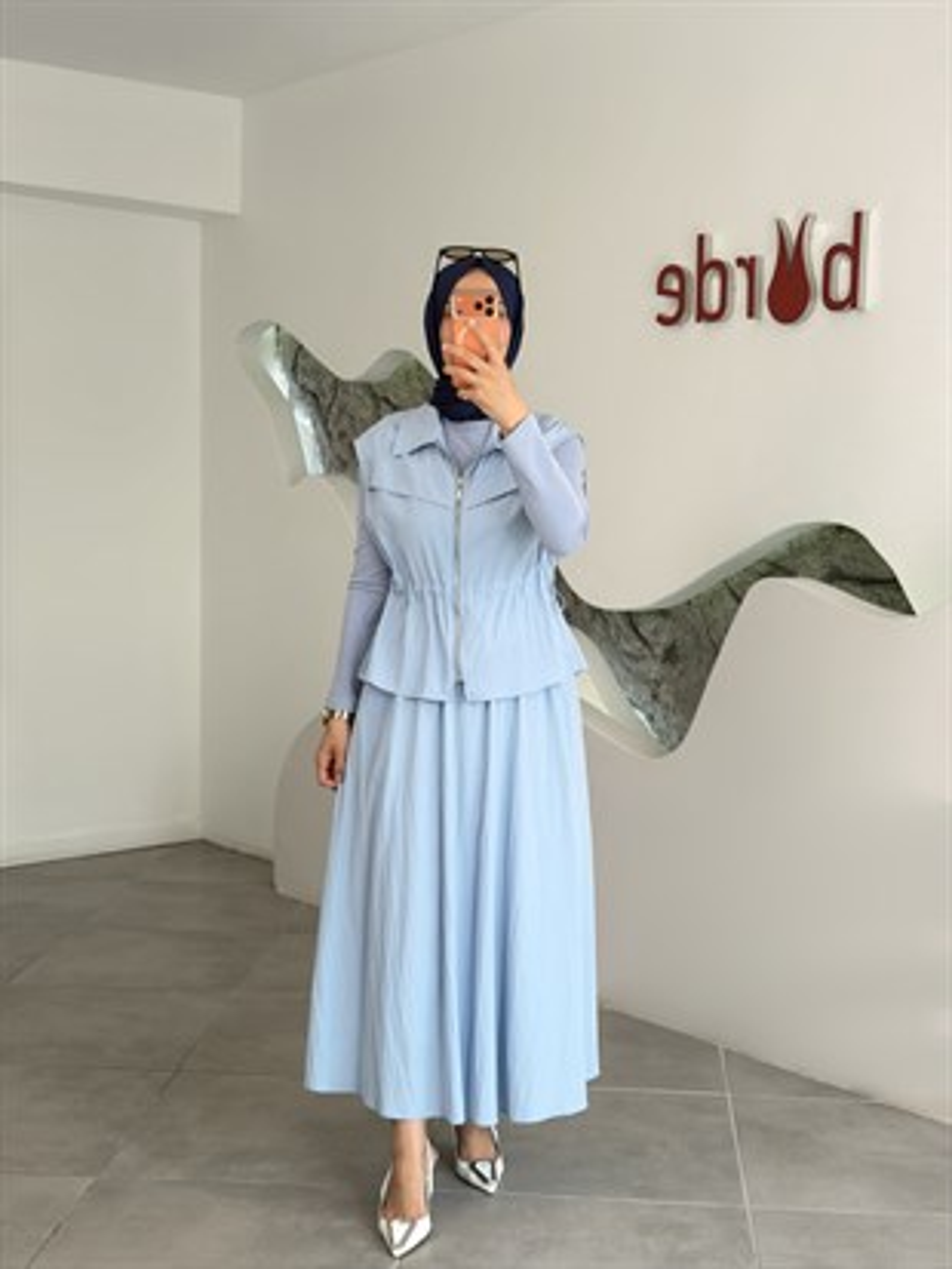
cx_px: 476
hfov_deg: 30.3
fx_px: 1759
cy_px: 634
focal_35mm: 48
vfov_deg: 39.6
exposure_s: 1/305
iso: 64
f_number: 1.78
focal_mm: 6.76
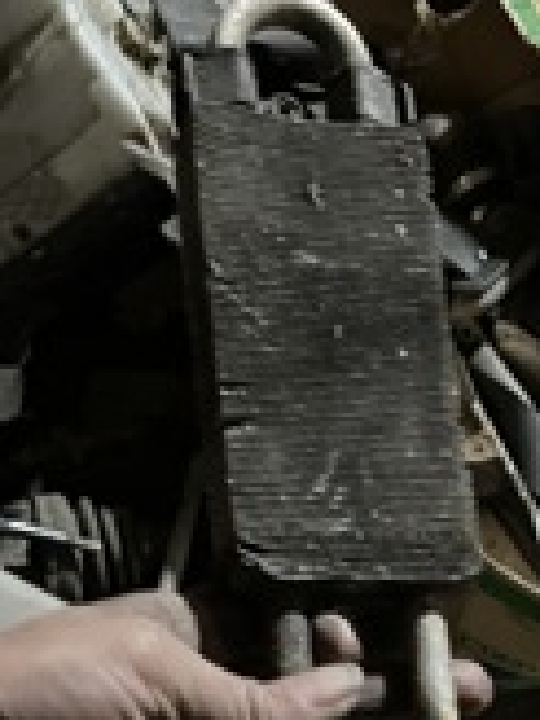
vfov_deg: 24.6
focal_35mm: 76
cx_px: 430
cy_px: 707
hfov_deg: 19.2
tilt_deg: -67.2
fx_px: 1581
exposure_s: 1/17
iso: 1000
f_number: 1.6
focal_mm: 5.1
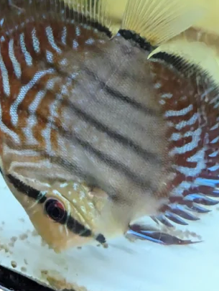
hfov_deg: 23.3
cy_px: 117
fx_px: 530
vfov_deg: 30.6
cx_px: 81
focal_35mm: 63
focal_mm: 6.81
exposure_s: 1/225
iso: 2349
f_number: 1.85
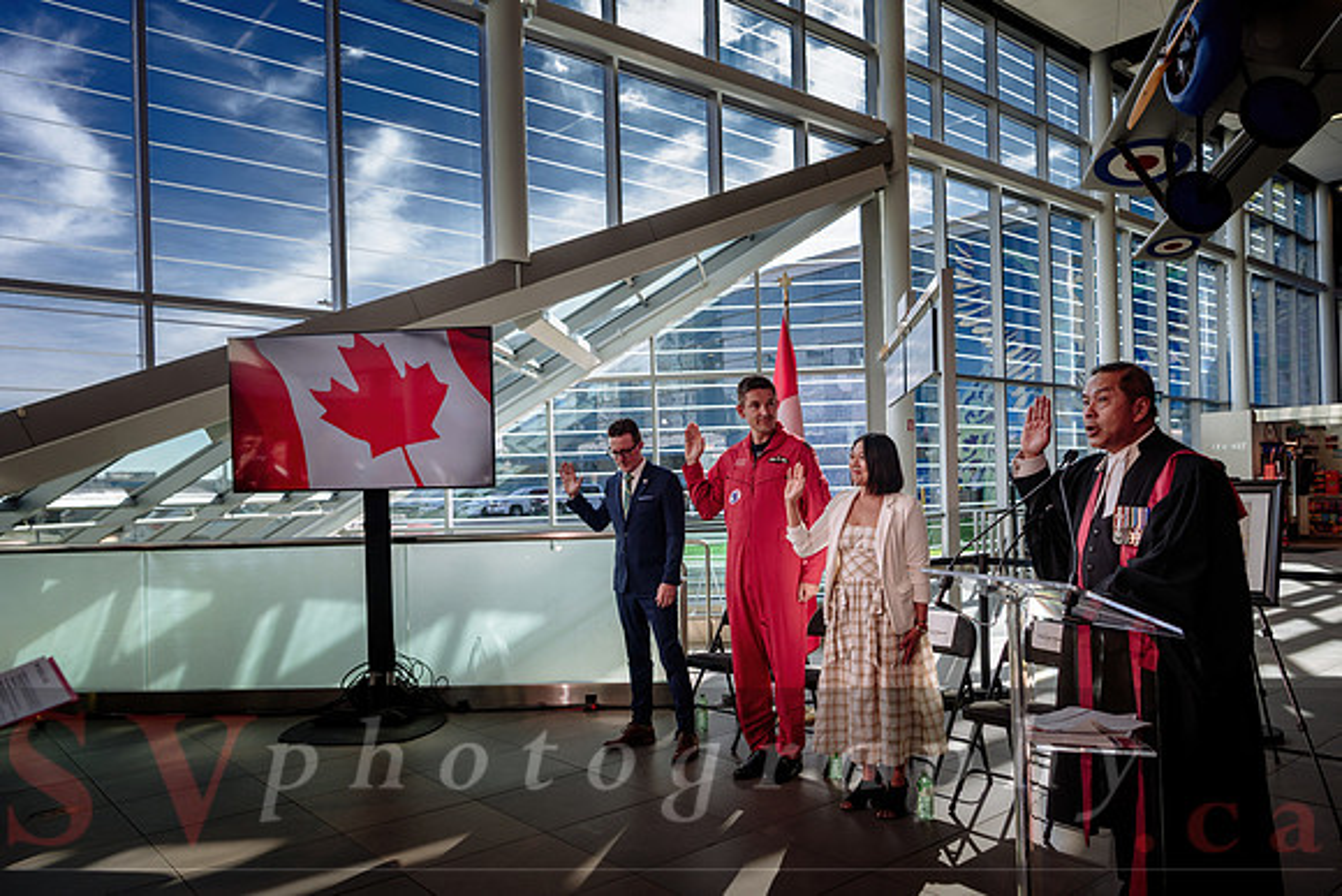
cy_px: 484
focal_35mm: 26
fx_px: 966
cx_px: 724
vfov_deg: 49.7
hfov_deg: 69.5
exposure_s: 1/200
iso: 250
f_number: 4
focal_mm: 24
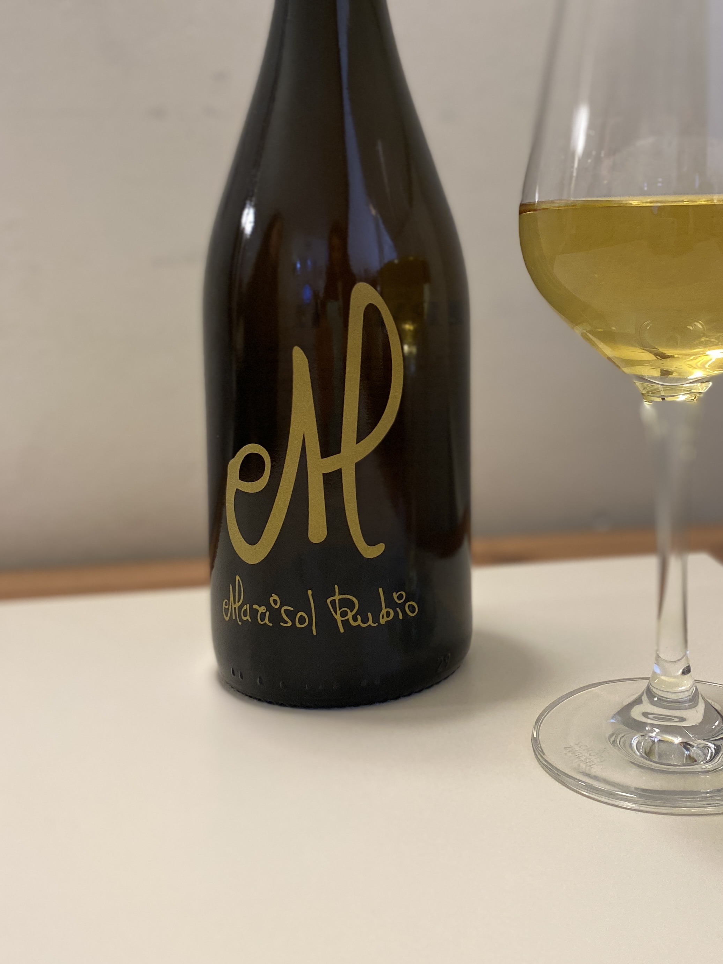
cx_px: 528
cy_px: 355
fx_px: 1058
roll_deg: +0.2
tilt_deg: -4.9
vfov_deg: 48.5
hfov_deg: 37.0
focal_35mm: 38
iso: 200
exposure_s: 1/50
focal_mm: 4.25
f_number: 1.8
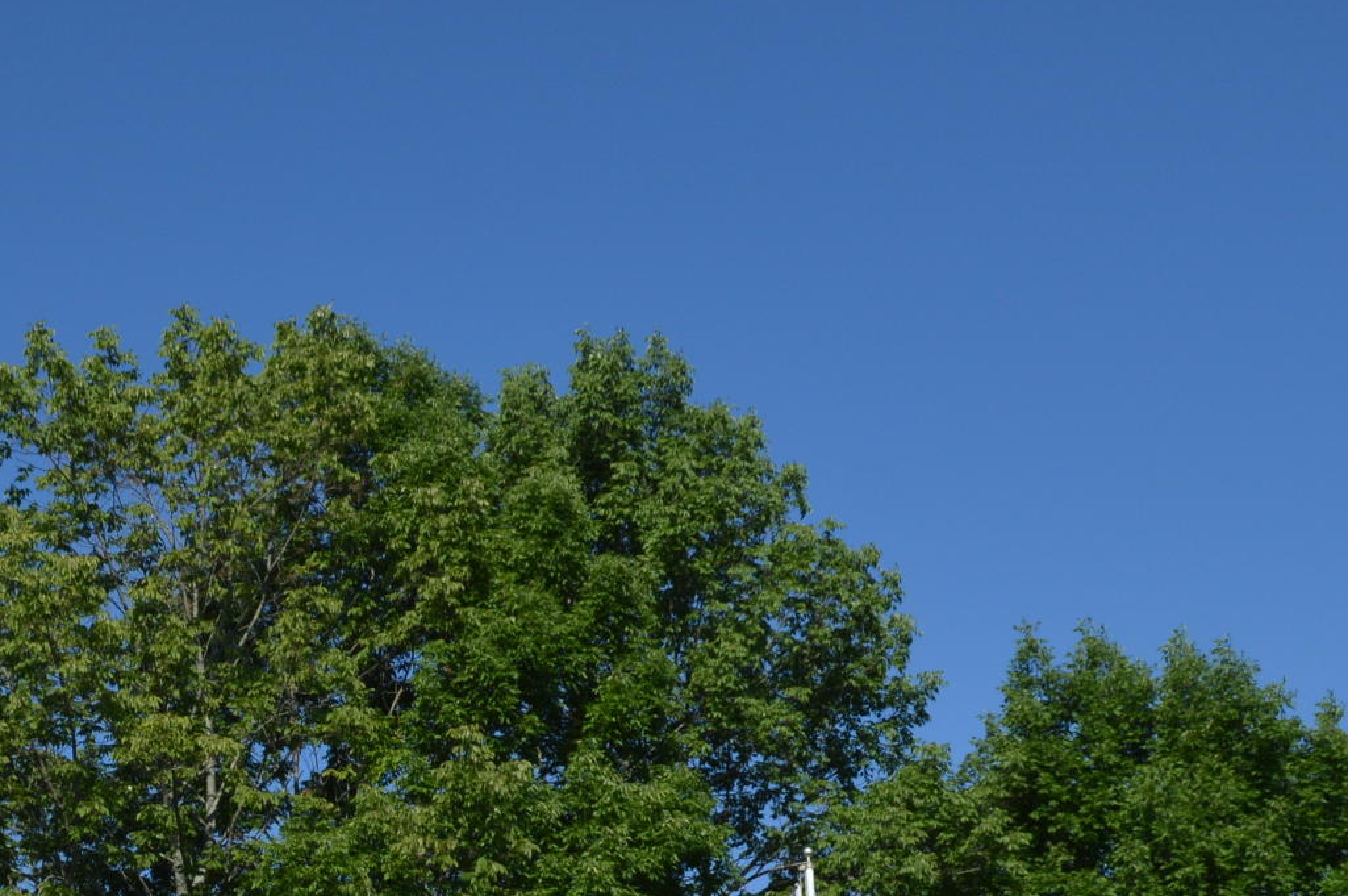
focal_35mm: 79
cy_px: 947
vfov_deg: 16.8
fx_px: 2955
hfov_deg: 25.0
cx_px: 142
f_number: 9
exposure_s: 1/320
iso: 100
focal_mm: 18
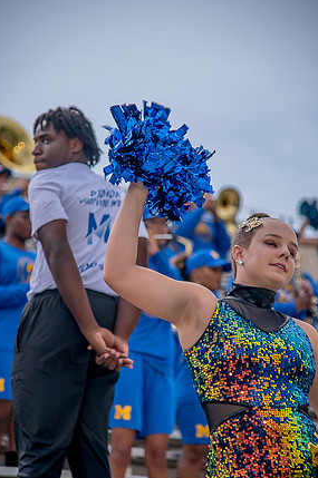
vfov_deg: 16.3
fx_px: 1673
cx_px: 156
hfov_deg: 10.9
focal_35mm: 126
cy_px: 237
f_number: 4
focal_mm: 120
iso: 400
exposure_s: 1/200
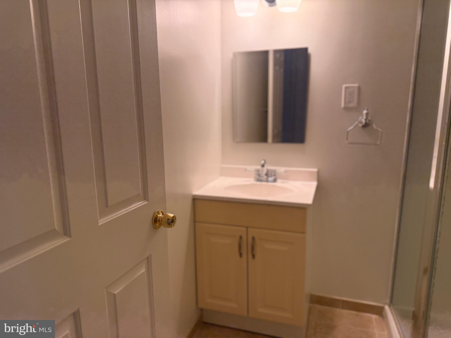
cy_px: 169
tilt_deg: -10.7
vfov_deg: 56.8
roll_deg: +0.3
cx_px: 226
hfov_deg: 71.6
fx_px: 313
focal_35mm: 24
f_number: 1.78
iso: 160
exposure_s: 1/187
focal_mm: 6.76
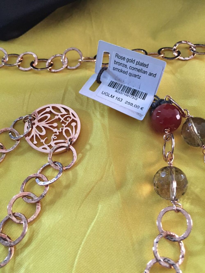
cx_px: 102
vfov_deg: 61.7
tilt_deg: -55.1
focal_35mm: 29
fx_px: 229
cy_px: 136
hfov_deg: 48.2
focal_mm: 4.15
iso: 250
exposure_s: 1/33
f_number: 2.2
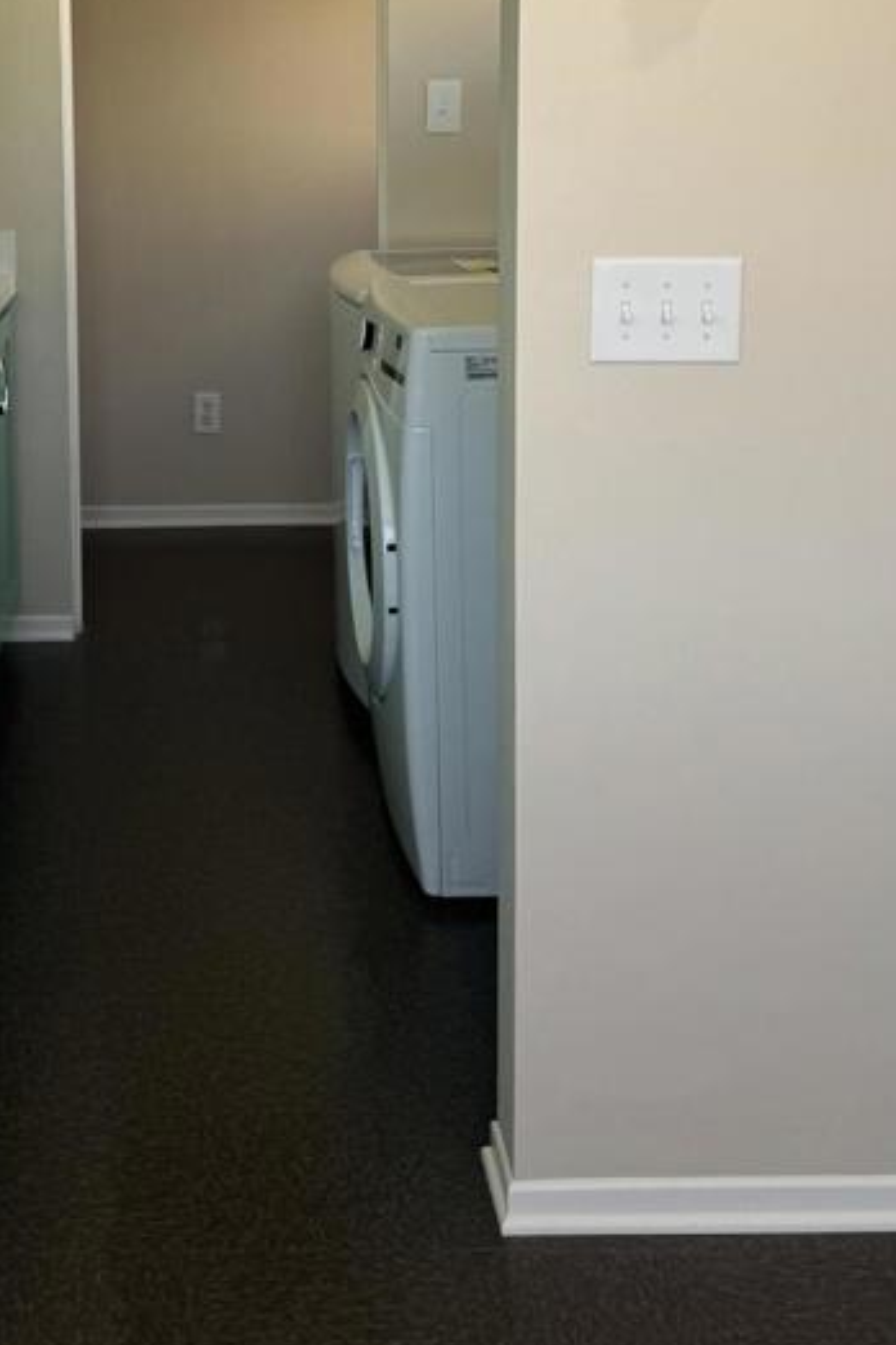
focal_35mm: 49
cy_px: 271
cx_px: 142
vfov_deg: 38.8
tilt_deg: -5.3
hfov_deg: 26.8
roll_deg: +1.7
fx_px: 1829
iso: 80
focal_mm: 6.76
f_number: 1.78
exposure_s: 1/381
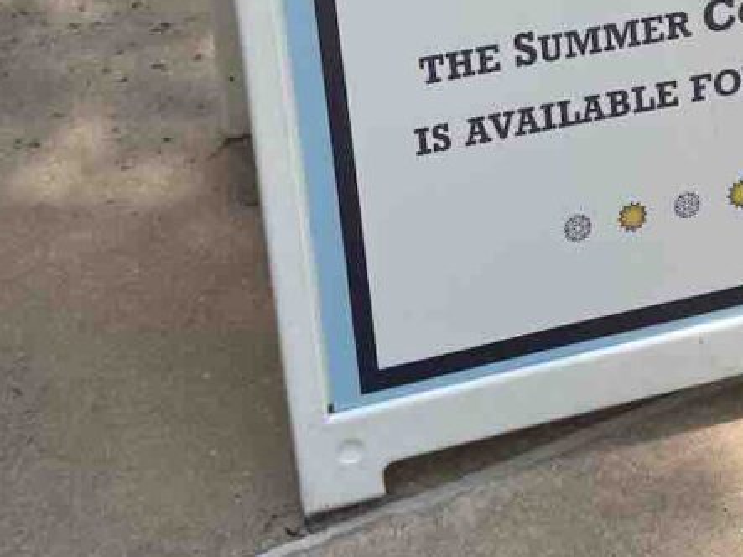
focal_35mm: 74
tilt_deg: -27.8
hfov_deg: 25.7
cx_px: 631
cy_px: -148
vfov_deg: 18.6
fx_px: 1588
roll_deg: +0.8
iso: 80
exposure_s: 1/3279
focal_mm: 6.76
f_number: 1.78
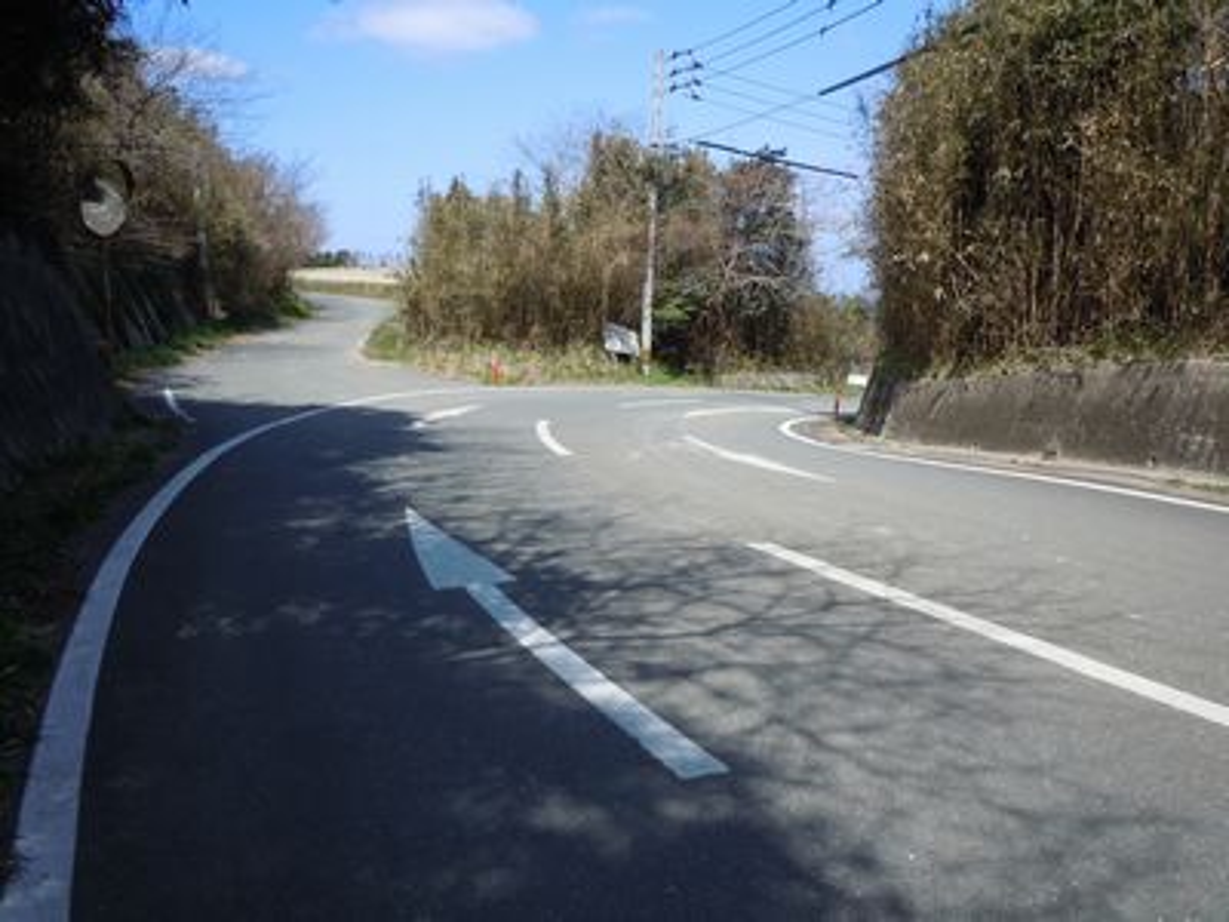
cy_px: 461
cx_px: 614
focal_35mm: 28
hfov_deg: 63.4
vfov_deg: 49.7
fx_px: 994
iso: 100
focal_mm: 5
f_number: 3.7
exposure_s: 1/640
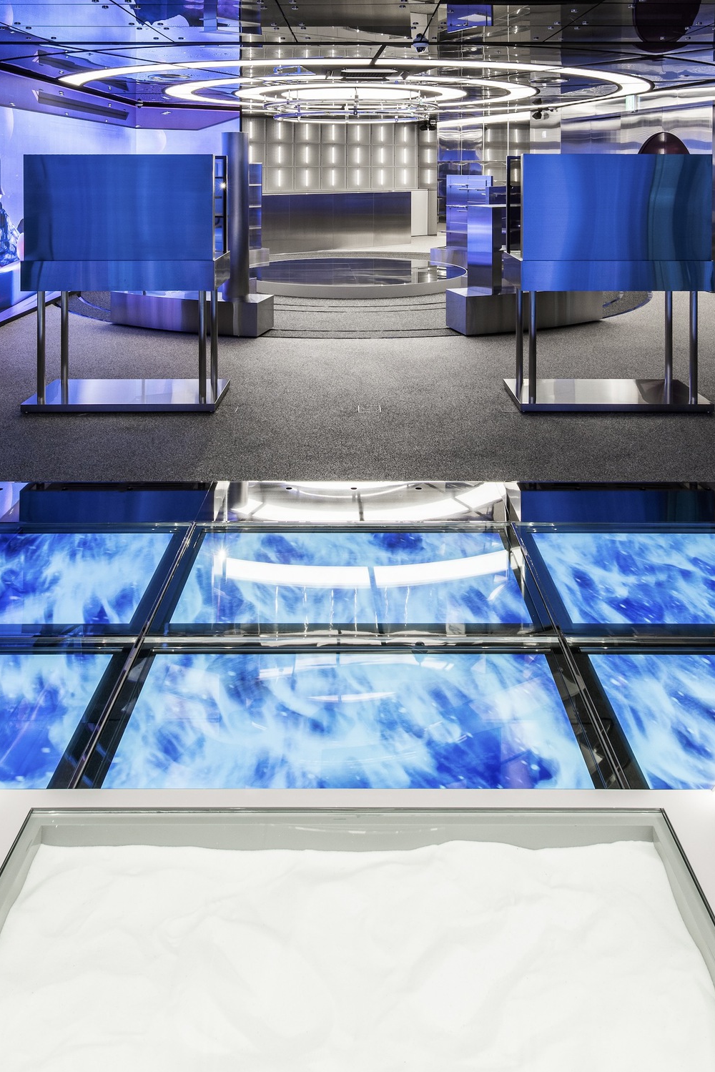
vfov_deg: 59.7
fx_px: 834
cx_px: 352
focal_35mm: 28
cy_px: 198
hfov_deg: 46.4
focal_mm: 14
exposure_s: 1/3
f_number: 11
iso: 100
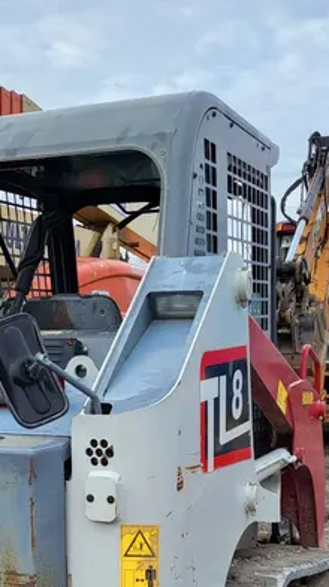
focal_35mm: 53
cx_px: 114
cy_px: 511
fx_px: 823
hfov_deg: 22.5
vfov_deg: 37.0
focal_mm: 5.4
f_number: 1.8
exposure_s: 1/701
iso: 40
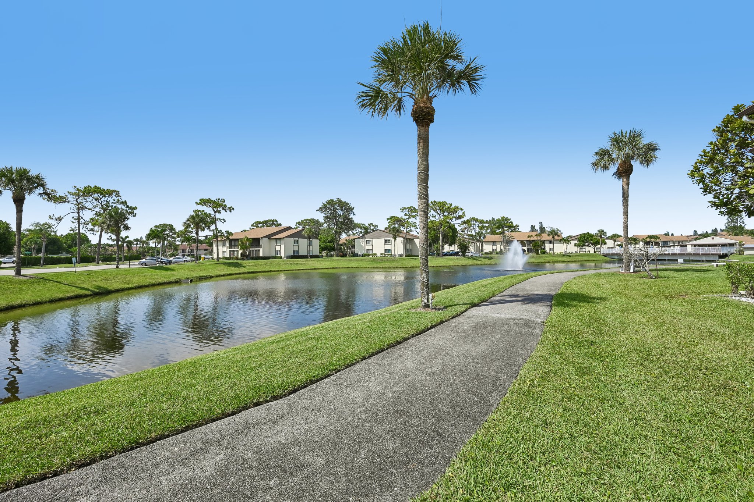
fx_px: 293
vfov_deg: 81.2
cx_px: 377
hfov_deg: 104.3
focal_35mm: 14
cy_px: 251
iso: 200
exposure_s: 1/800
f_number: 8
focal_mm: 14
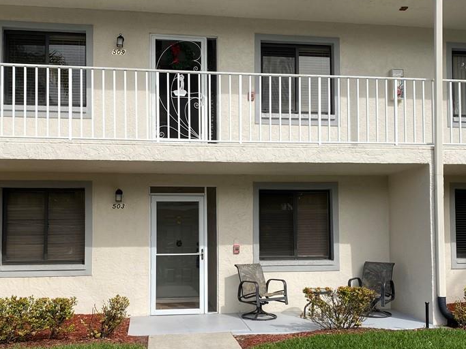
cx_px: 228
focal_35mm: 39
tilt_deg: +3.0
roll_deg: -0.7
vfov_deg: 36.6
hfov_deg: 47.9
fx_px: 525
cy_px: 219
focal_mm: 4.25
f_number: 1.8
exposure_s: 1/2410
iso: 32
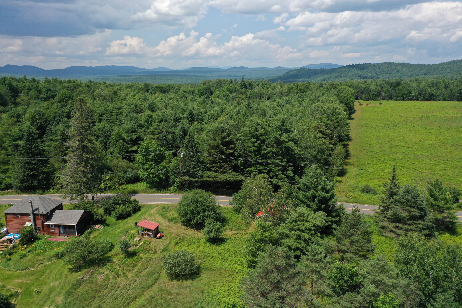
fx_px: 359
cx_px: 231
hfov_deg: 65.5
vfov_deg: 46.4
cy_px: 154
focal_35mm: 28
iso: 100
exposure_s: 1/2000
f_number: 2.8
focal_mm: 10.26
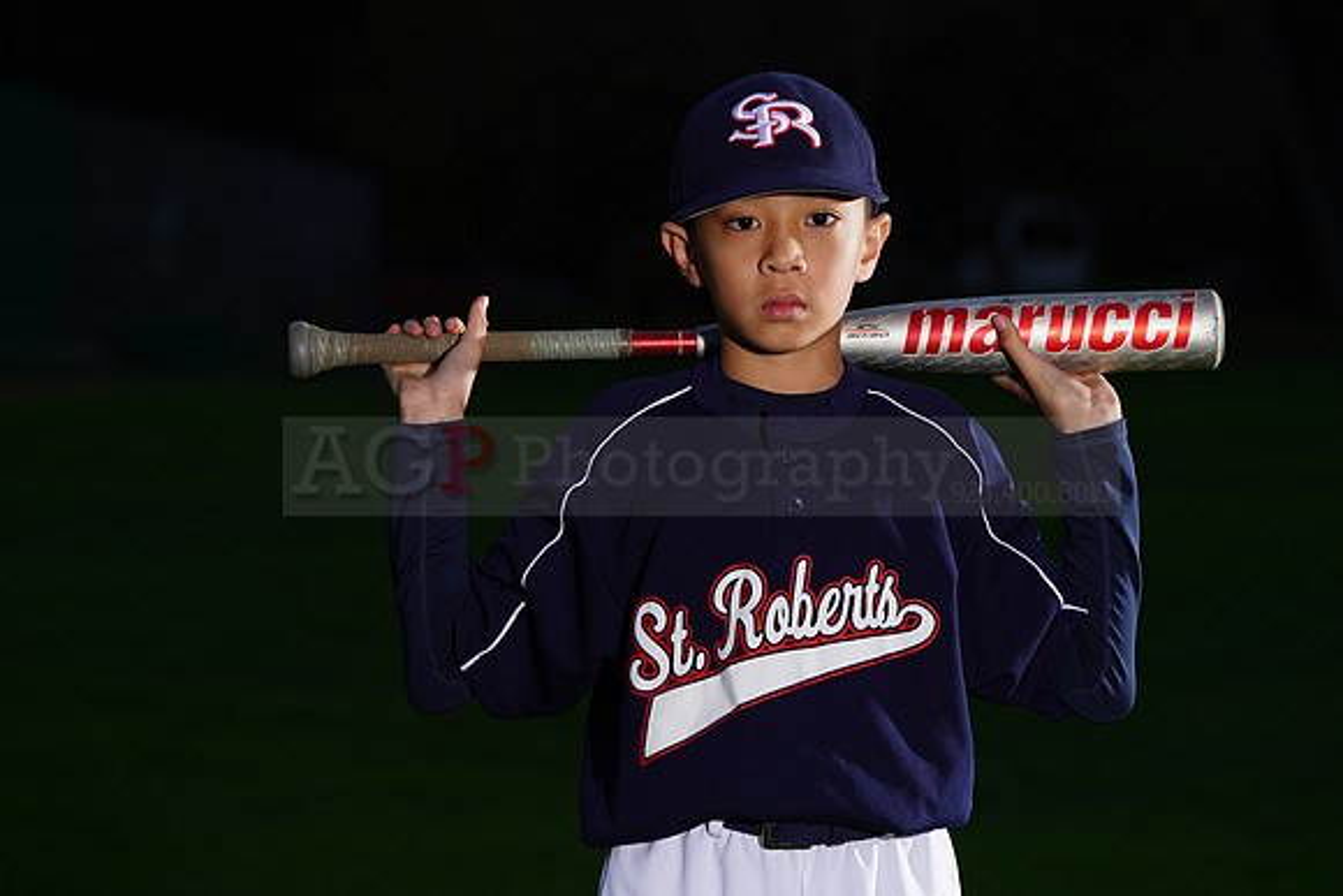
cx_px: 672
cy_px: 448
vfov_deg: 7.0
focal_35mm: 196
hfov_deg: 10.5
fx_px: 7313
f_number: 9
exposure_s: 1/160
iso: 320
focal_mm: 196
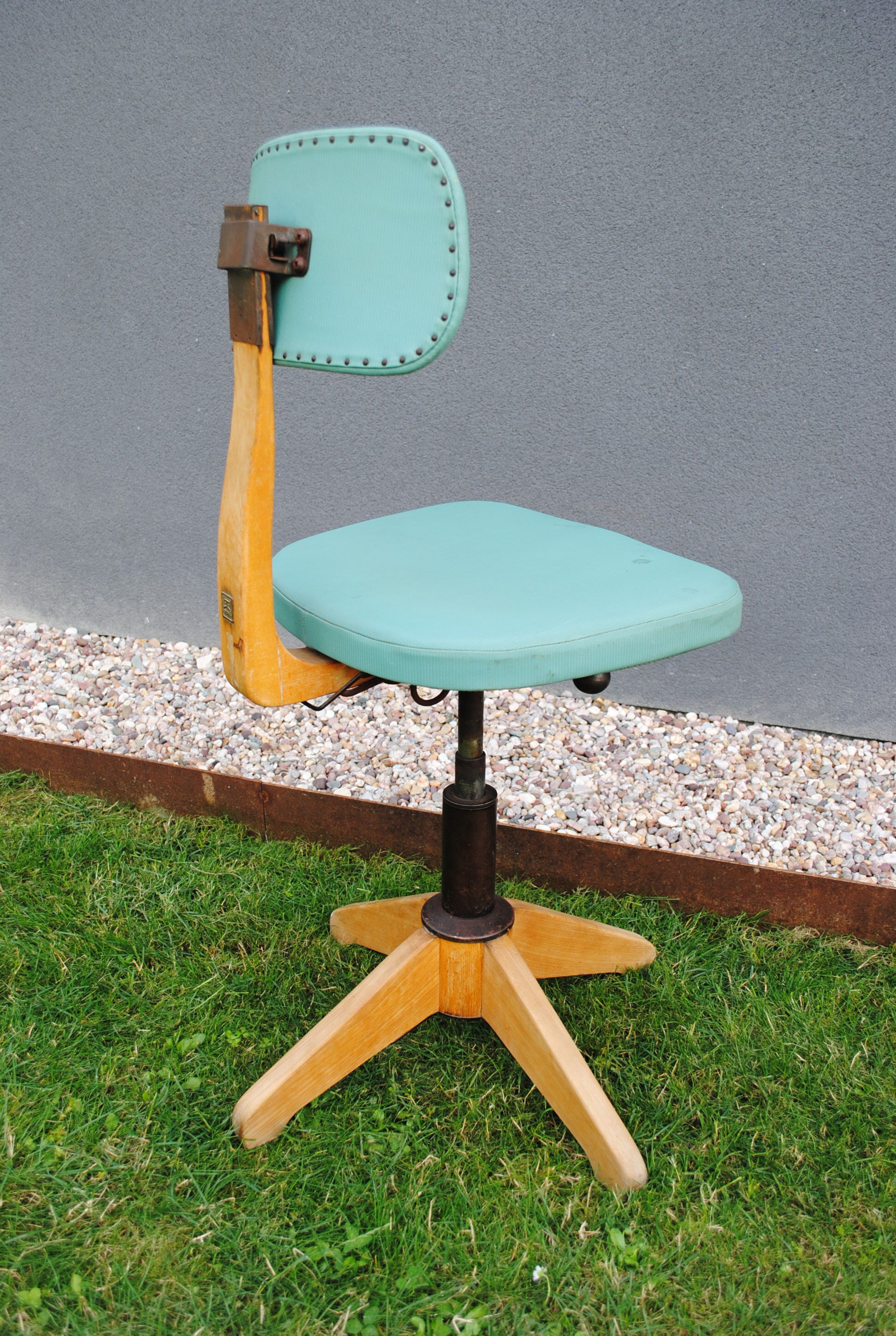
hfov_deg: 40.1
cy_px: 668
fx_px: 1226
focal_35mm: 33
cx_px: 448
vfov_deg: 57.1
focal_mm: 22
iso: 140
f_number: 5.6
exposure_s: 1/125
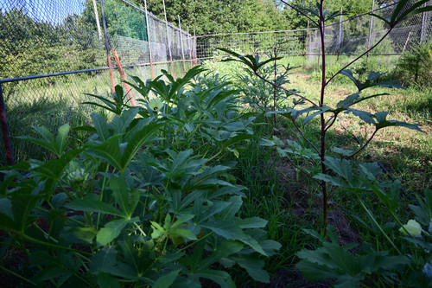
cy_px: 144
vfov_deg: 53.1
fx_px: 288
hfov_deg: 73.8
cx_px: 216
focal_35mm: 24
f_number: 3.5
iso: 100
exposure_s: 1/320
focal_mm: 16
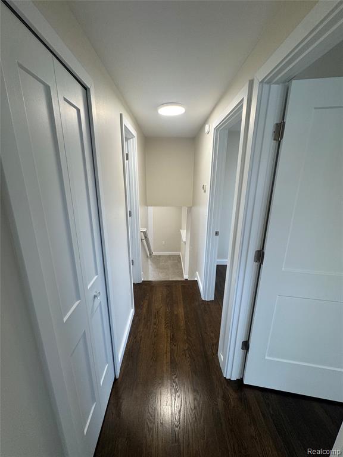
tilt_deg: -15.4
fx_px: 185
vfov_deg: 102.1
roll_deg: -0.8
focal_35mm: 14
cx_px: 172
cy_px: 228
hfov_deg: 85.7
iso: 125
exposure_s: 1/120
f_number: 2.2
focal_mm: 2.22
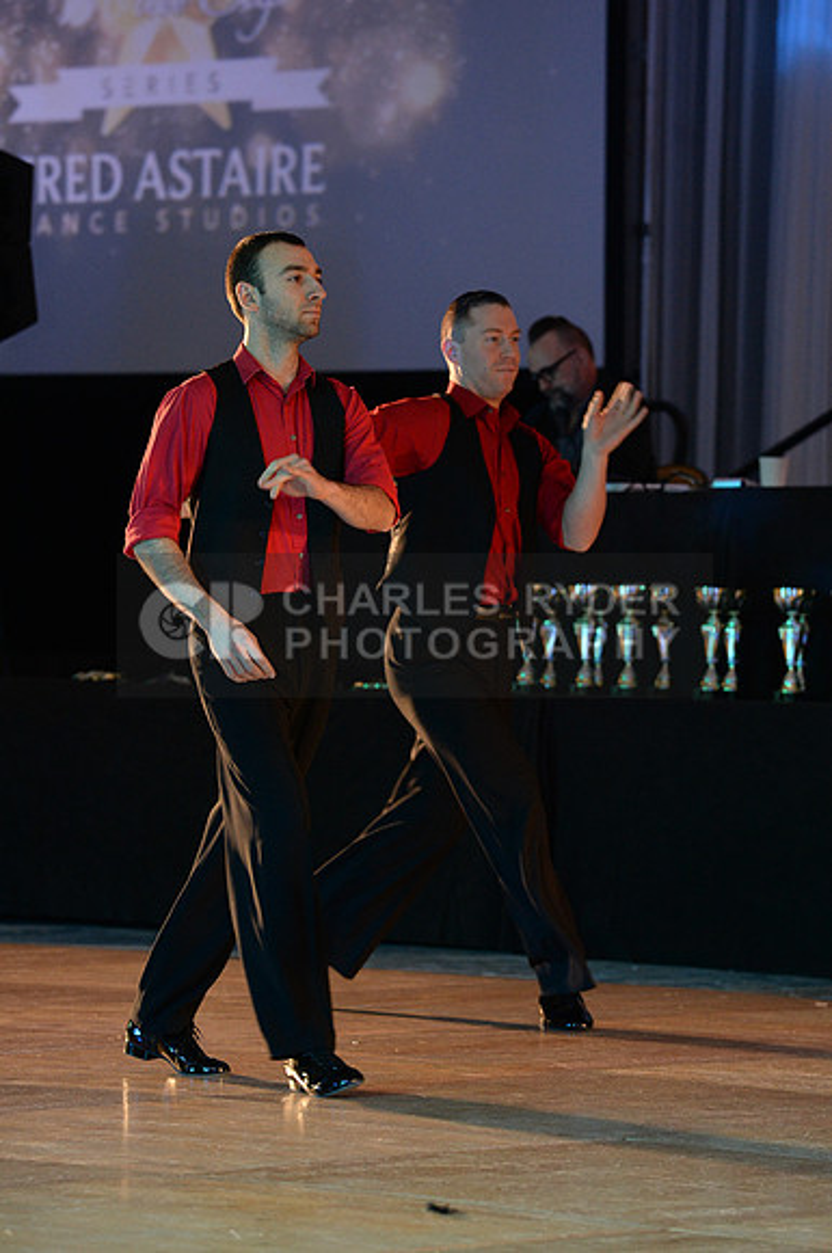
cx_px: 416
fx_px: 6954
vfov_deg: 10.3
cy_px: 626
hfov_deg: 6.8
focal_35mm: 200
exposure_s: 1/250
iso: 4000
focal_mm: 200
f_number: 5.6
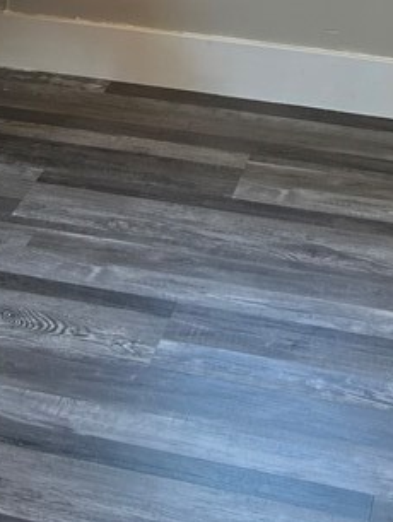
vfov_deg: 20.2
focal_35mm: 87
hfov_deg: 17.0
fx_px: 1315
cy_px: -191
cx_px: 167
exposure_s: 1/129
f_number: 1.5
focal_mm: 5.7
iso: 32
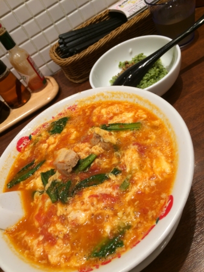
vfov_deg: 61.6
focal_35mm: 29
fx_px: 228
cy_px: 136
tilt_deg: -45.6
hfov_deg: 48.3
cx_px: 102
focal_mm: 4.15
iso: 32
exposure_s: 1/50
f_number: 2.2
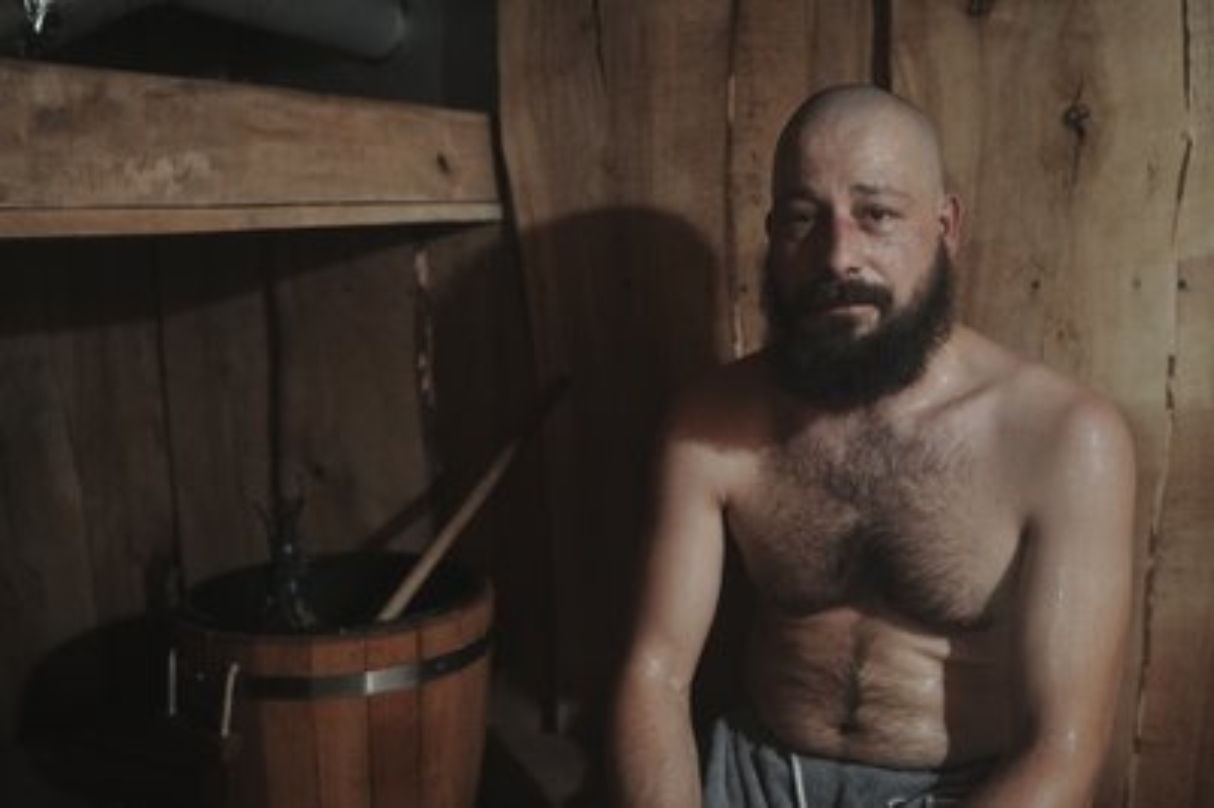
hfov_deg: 54.5
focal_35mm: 35
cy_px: 404
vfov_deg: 37.8
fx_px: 1179
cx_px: 607
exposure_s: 1/160
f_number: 2.8
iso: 3200
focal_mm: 35
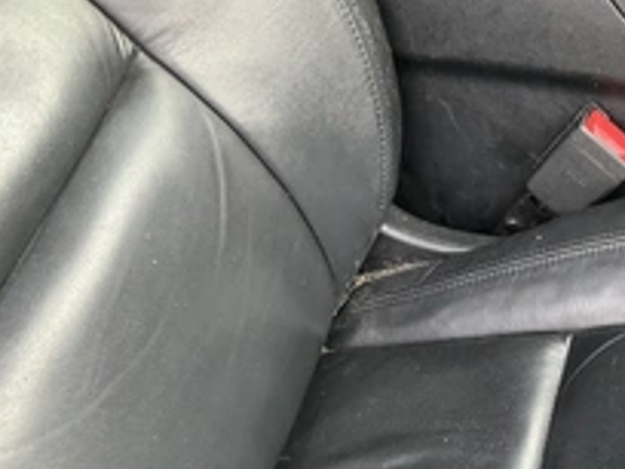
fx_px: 1029
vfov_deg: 24.7
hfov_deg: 33.1
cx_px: 475
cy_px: 451
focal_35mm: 57
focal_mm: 3
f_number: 1.8
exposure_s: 1/60
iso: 160
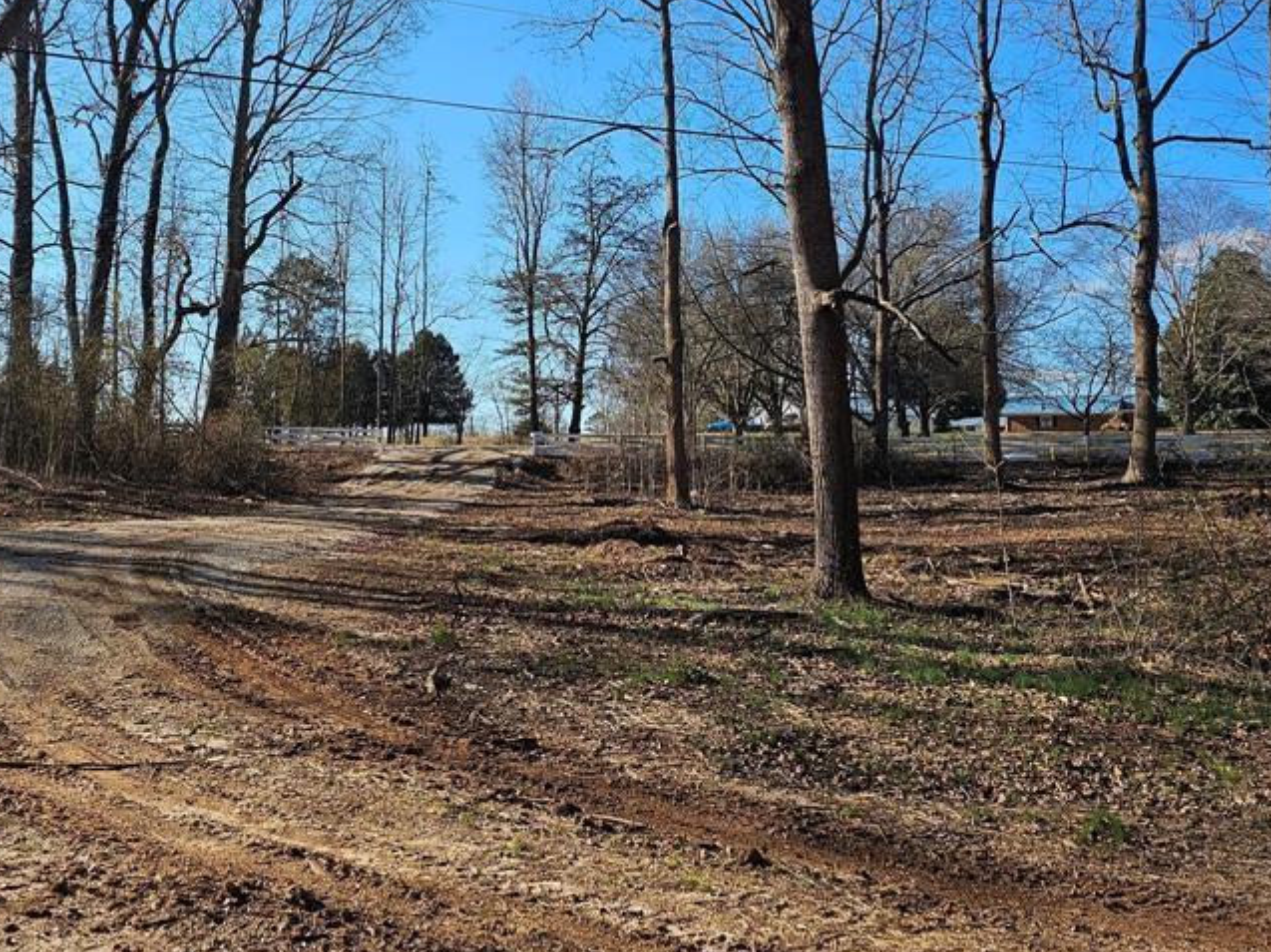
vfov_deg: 38.2
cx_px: 611
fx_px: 1358
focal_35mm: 37
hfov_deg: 50.2
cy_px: 323
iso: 10
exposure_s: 1/559
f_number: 1.7
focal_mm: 6.3
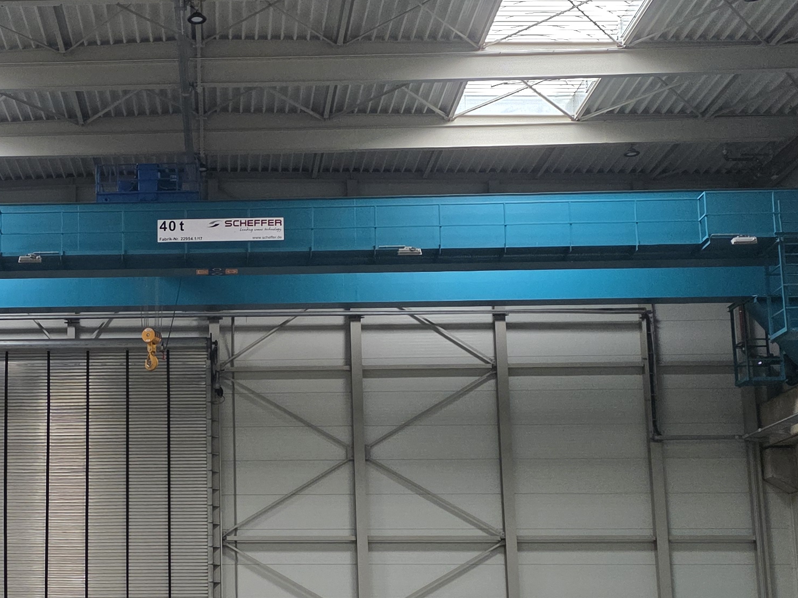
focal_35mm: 62
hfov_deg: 30.4
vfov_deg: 23.6
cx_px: 160
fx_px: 1429
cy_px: 372
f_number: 1.7
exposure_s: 1/100
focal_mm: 6.3
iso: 200
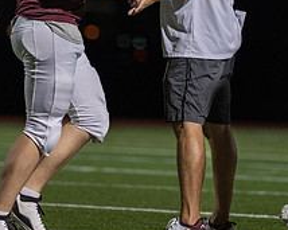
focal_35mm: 546
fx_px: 4652
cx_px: 168
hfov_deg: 3.5
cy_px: 7
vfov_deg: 2.8
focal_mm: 200
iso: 4000
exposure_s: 1/1000
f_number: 2.8
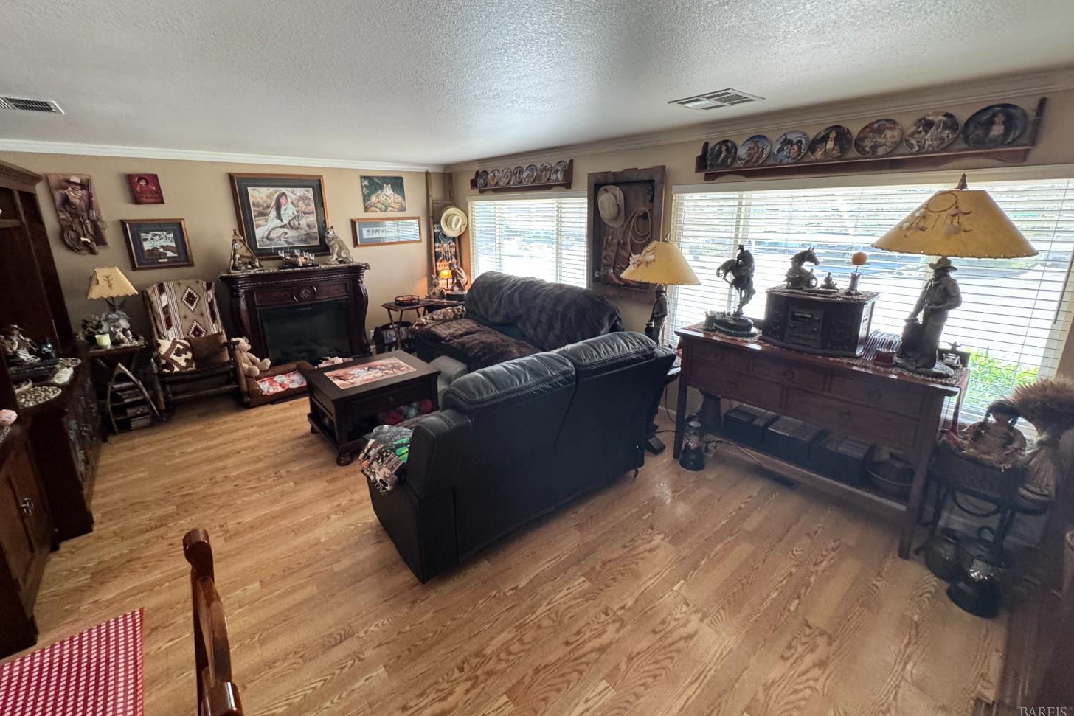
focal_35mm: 15
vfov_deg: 77.1
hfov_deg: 100.4
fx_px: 448
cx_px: 527
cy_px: 324
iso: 320
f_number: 2.2
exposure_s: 1/120
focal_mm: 2.22
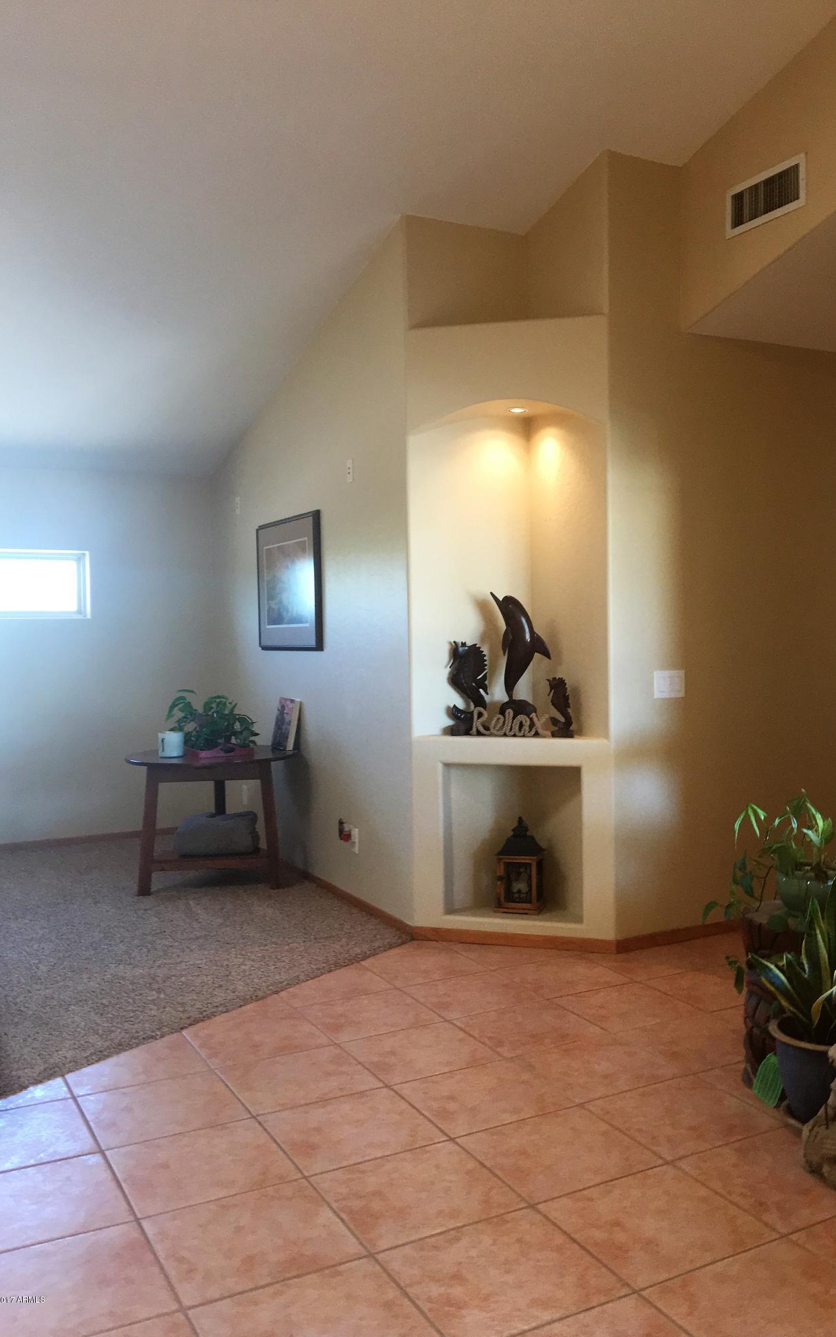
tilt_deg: -0.6
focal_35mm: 31
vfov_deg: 61.2
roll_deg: +0.3
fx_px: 1130
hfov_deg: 40.4
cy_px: 668
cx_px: 498
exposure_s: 1/30
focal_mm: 4.15
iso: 100
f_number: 2.2
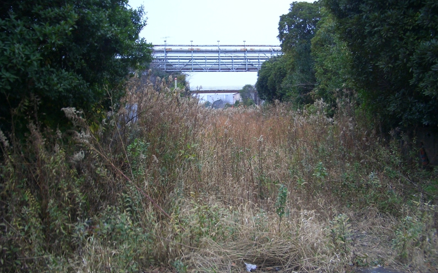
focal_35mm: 38
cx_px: 220
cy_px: 131
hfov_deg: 51.6
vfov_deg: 33.6
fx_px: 454
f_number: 2.6
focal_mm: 5.8
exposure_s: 1/80
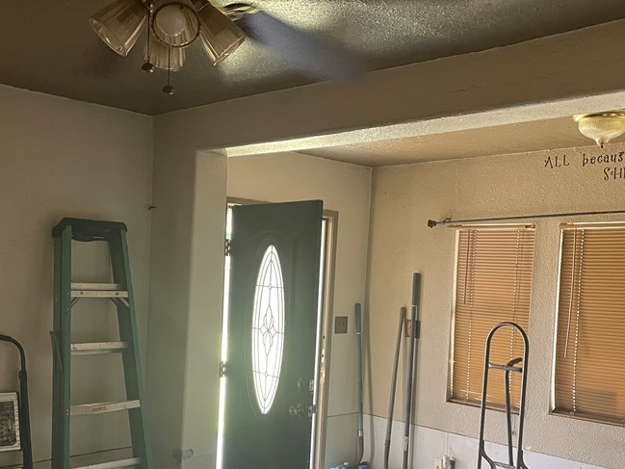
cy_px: 323
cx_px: 335
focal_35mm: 41
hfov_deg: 45.7
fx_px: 740
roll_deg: -2.2
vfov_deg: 34.7
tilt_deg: -2.2
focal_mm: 4.2
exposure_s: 1/60
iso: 400
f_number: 1.6
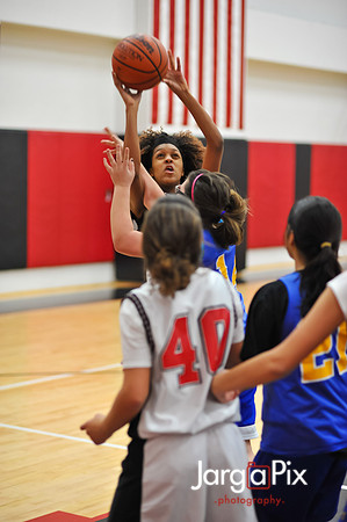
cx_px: 174
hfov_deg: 16.0
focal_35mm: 85
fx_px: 1232
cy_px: 261
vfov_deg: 23.9
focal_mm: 85
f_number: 2.2
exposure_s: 1/500
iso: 2000
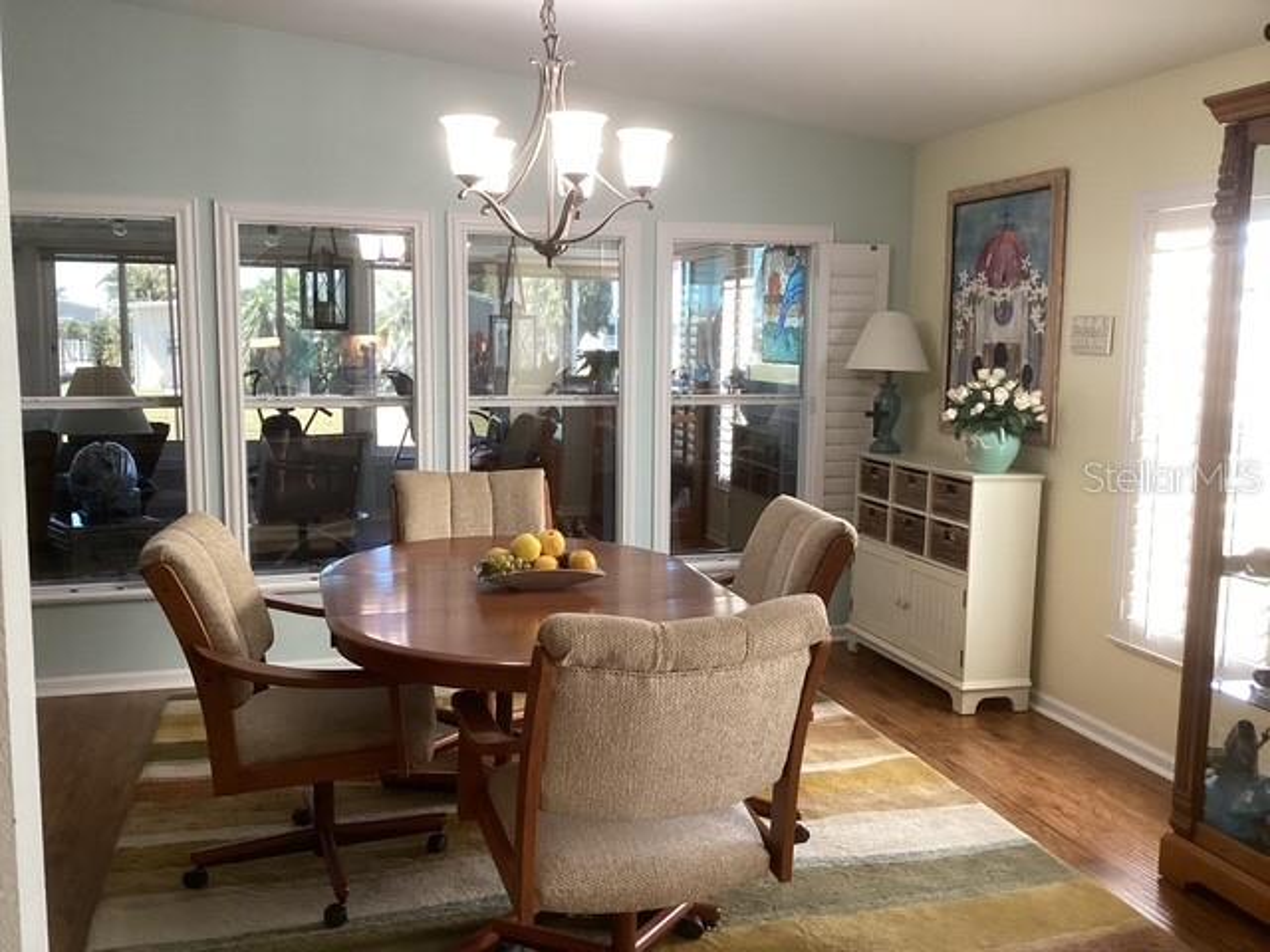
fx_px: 1137
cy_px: 476
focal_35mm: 31
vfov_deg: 45.4
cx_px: 635
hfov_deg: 58.4
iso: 200
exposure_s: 1/60
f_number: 2.4
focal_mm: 3.3
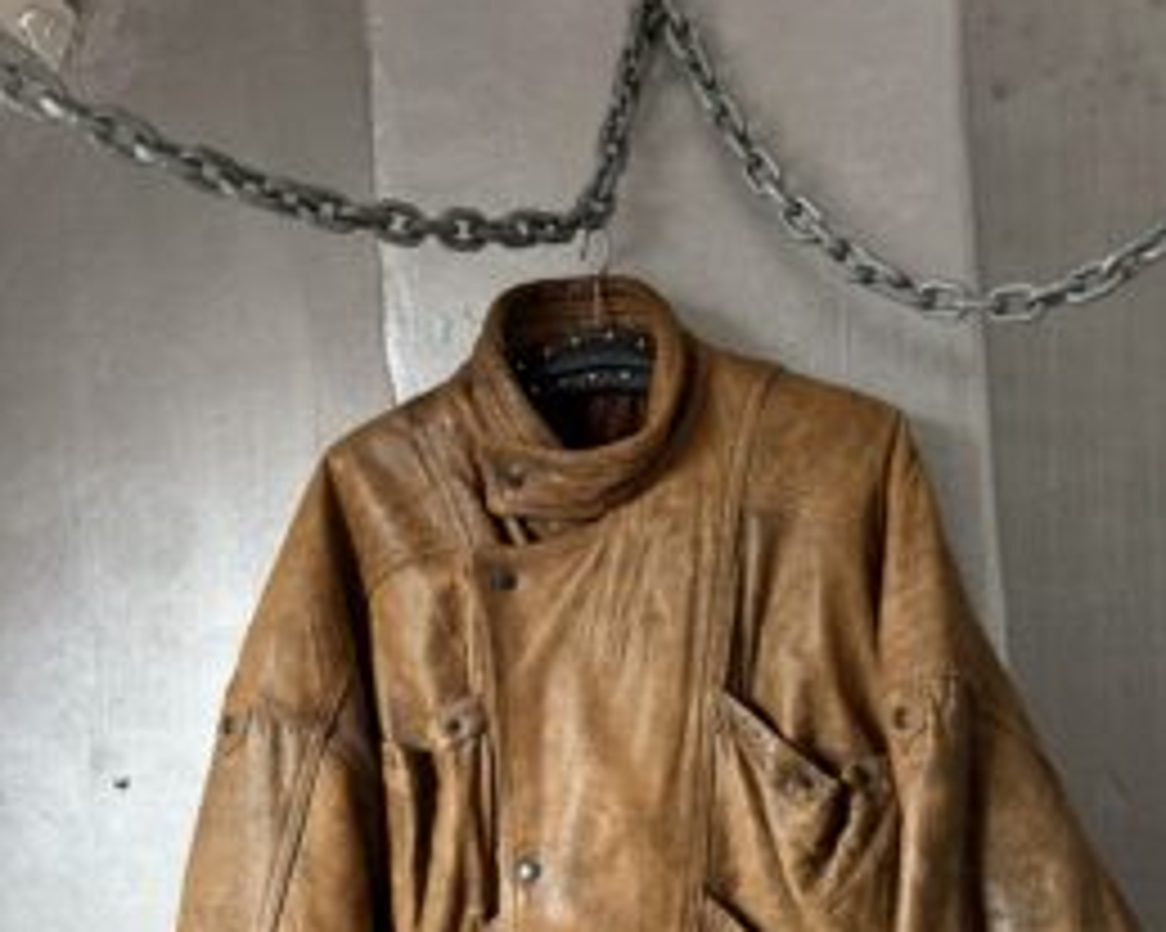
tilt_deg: -2.2
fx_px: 1104
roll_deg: +1.6
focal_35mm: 32
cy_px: 736
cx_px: 583
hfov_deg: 55.7
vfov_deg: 43.8
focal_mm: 6.76
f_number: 1.78
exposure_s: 1/75
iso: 200
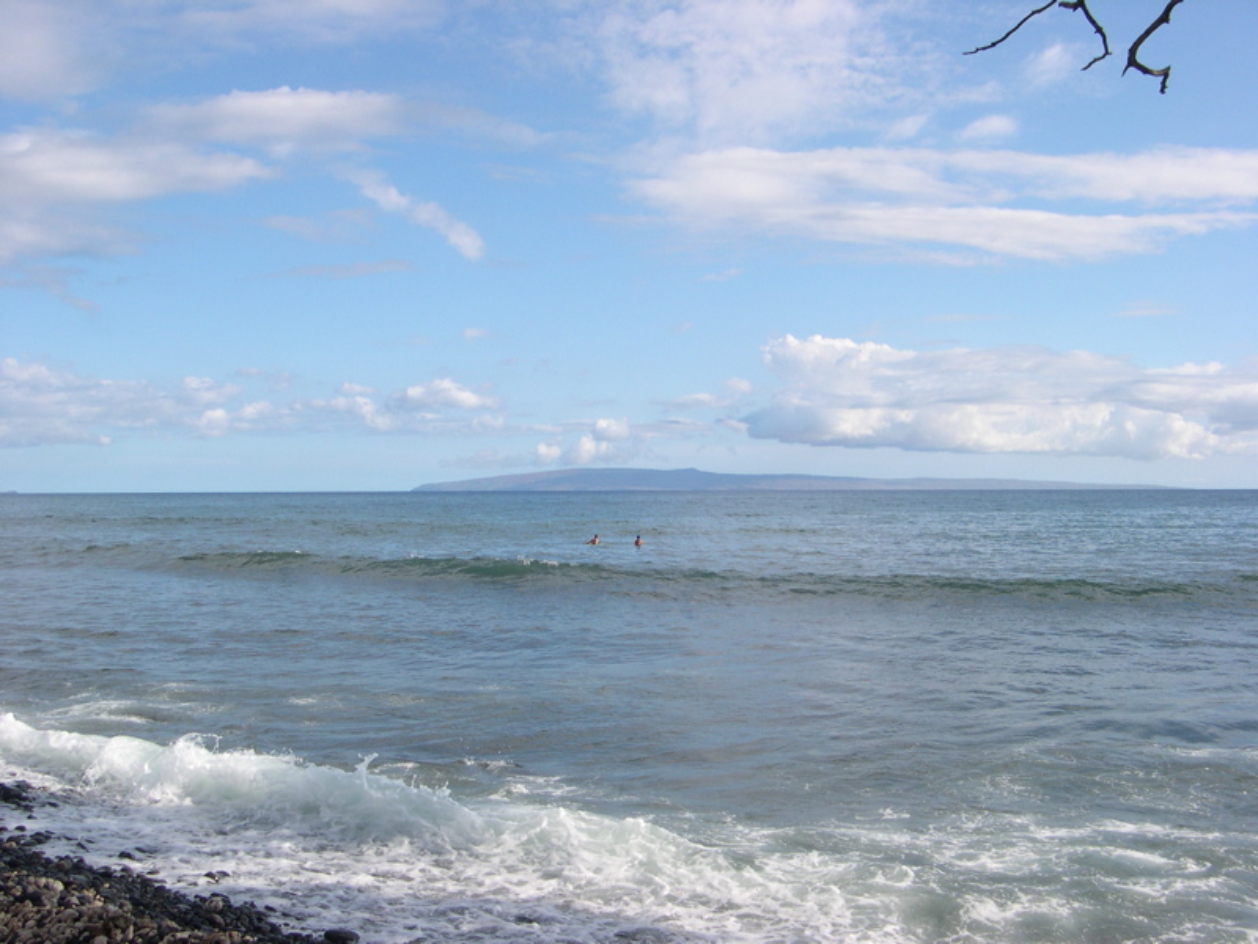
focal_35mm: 38
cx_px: 629
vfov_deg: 37.7
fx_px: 1381
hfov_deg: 49.0
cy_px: 472
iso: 100
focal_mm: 8
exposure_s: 1/209
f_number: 7.6
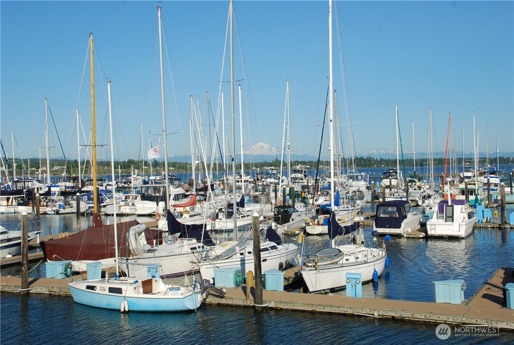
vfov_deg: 29.1
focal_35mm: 46
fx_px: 665
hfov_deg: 42.2
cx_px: 257
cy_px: 172
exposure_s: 1/250
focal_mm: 31
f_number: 10
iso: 100
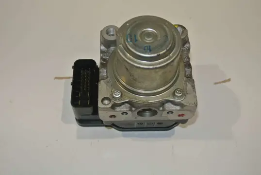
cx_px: 130
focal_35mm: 44
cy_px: 88
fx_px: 319
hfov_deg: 44.5
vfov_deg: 30.6
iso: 200
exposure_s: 1/60
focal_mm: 16.3
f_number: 4.2
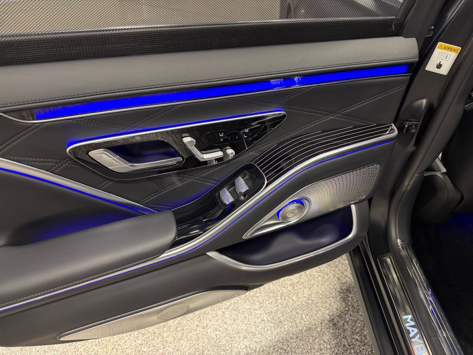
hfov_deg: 71.6
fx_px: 328
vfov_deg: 56.8
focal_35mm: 24
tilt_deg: -36.4
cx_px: 236
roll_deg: +1.8
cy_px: 178
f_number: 1.78
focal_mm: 6.76
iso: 250
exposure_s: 1/60
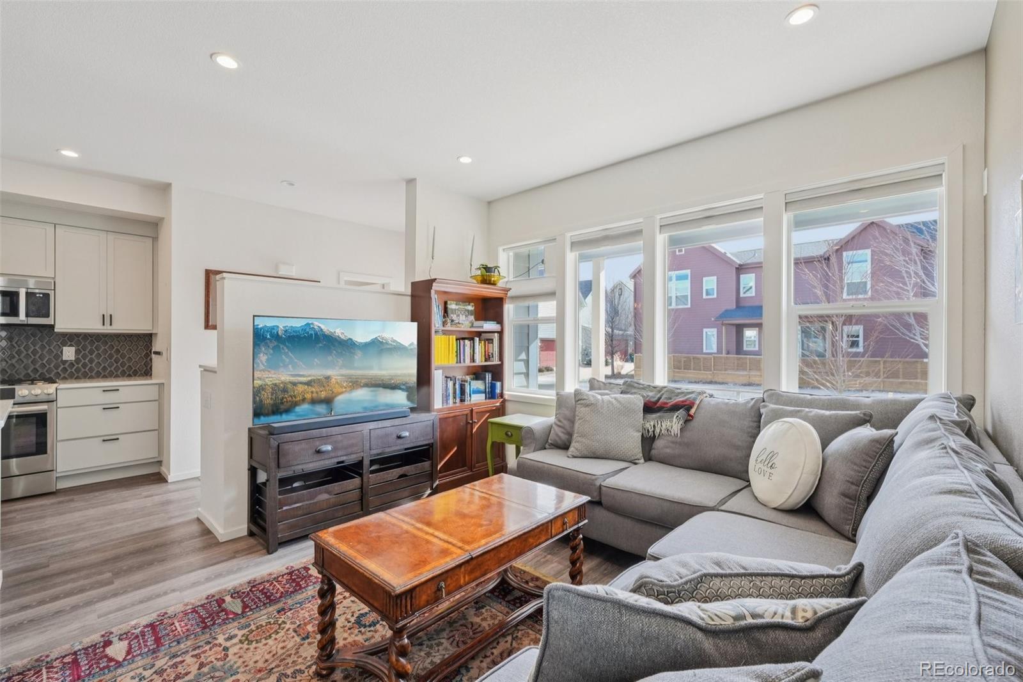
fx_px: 426
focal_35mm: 15
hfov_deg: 100.4
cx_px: 512
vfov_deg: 77.3
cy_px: 341
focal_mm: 10
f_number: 8
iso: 800
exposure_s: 1/10
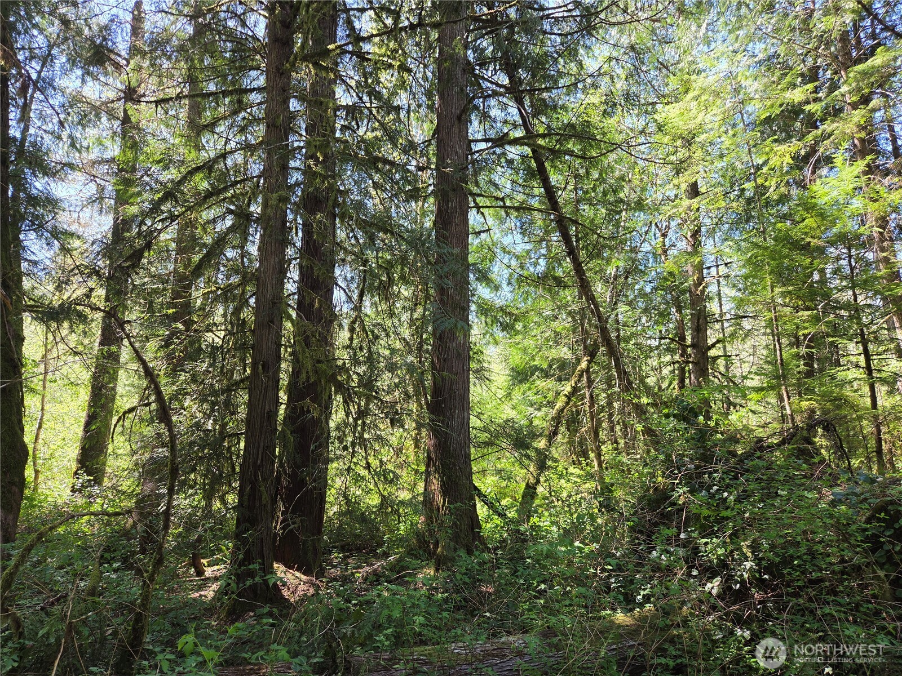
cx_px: 451
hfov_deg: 73.9
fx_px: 599
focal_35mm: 23
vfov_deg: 58.9
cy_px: 338
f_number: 1.8
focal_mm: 5.4
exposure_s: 1/180
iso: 40
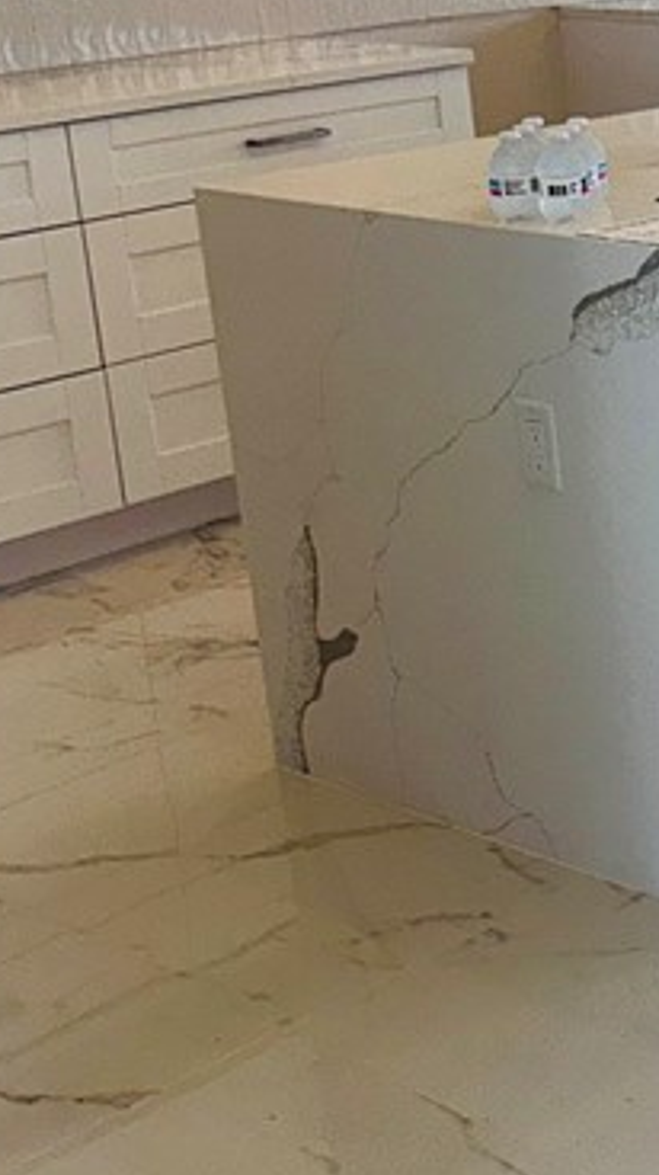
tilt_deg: -14.0
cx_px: 1184
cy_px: 368
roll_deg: +1.7
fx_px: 2271
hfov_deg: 14.5
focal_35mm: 73
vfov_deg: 28.7
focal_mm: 6.76
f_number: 1.78
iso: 80
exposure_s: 1/461
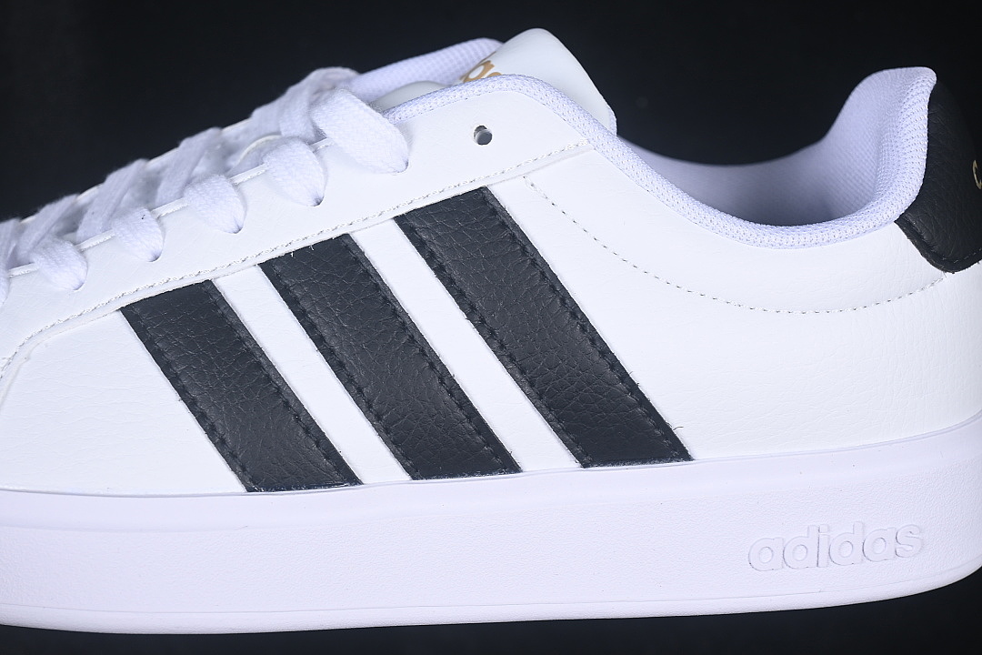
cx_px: 491
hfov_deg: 27.0
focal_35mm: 75
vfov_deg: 18.2
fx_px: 2046
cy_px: 328
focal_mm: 50
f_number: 7.1
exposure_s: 1/100
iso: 160
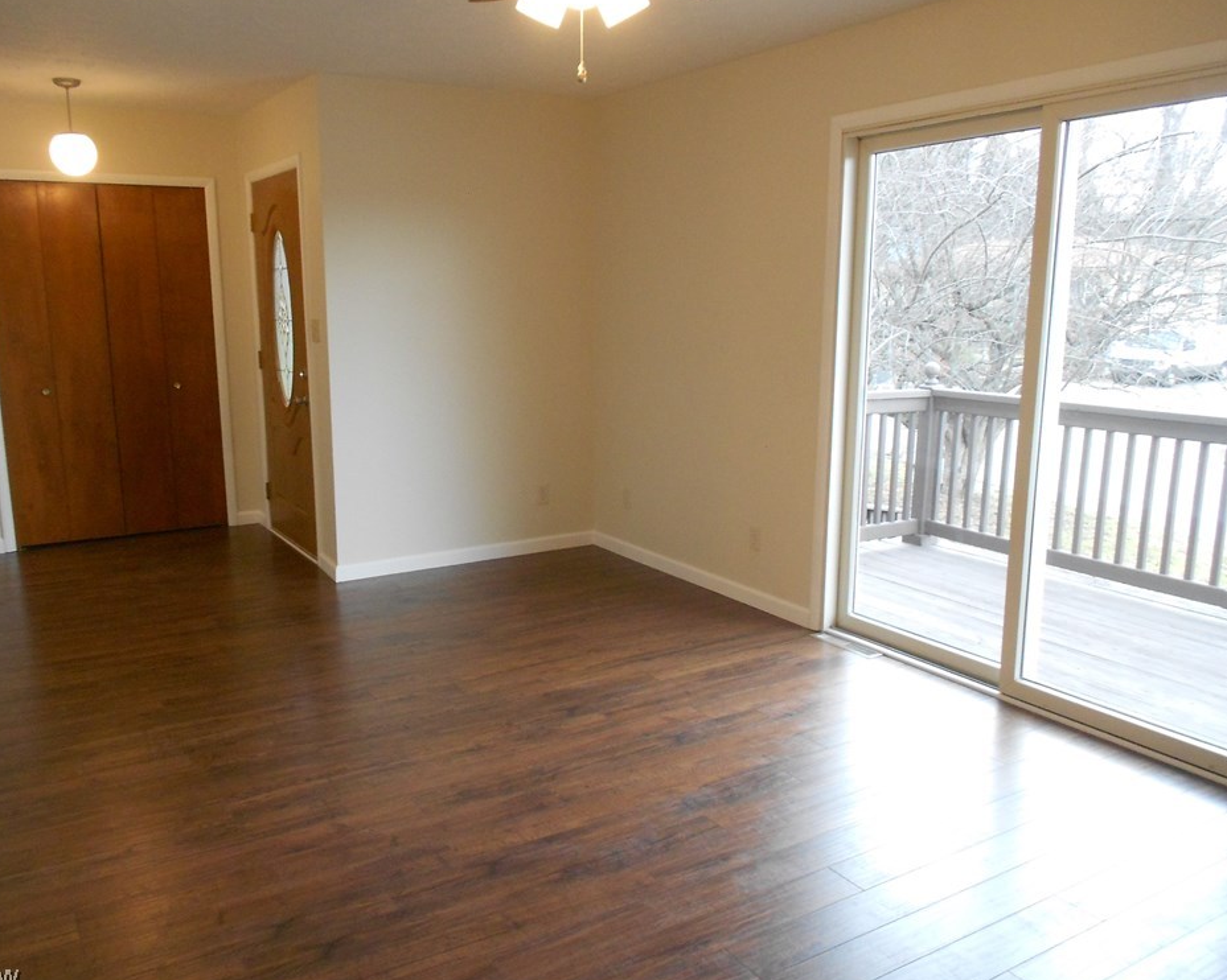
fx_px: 1017
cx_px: 559
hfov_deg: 62.1
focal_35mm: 28
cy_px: 490
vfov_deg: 51.5
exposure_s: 1/30
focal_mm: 4.6
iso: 320
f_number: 3.2
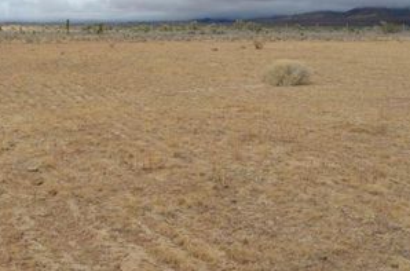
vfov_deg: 22.8
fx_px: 659
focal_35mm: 58
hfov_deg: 34.3
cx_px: 144
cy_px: 36
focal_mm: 18
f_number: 9
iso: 100
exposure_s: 1/320
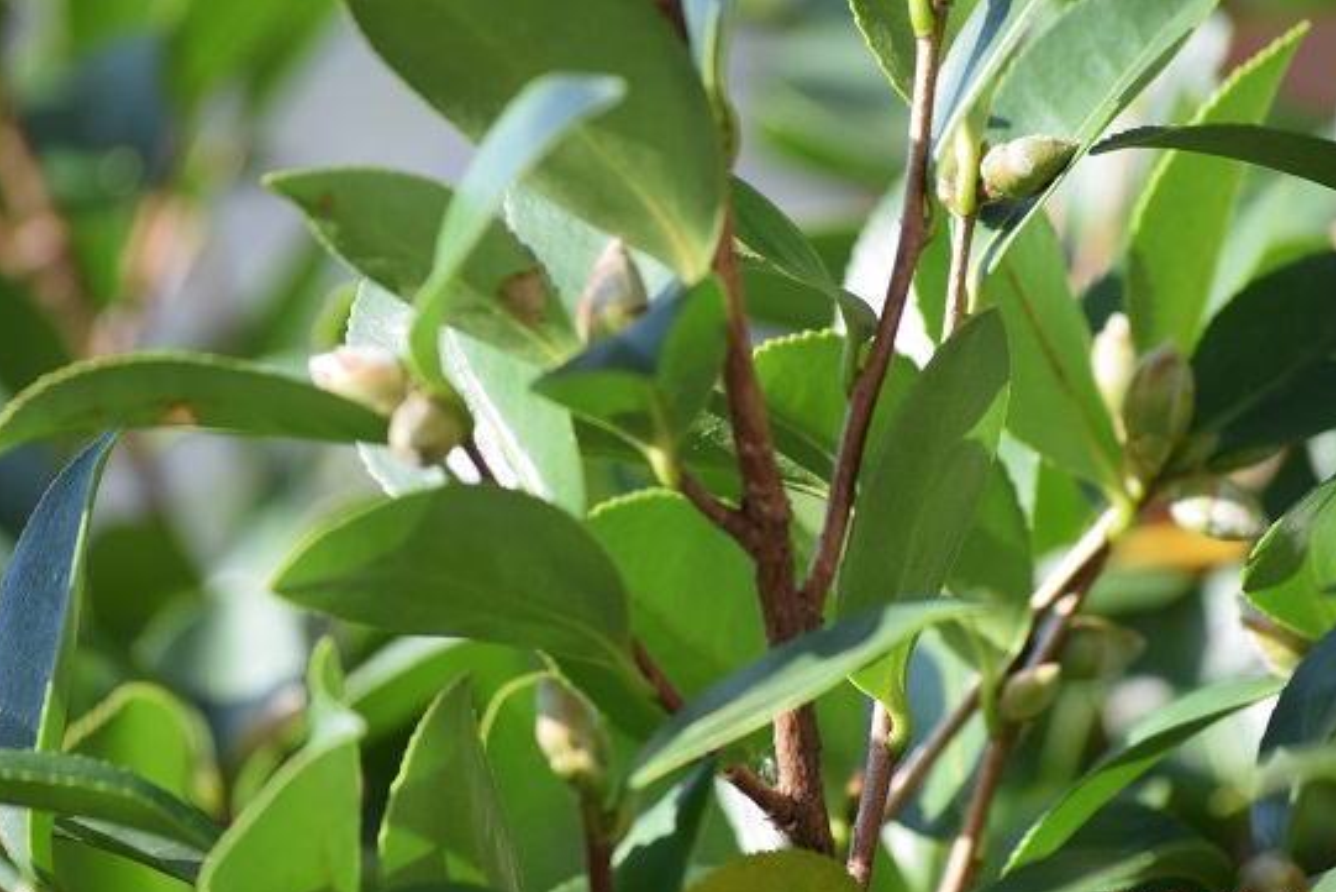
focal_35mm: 225
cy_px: 492
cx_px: 716
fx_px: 8335
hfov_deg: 9.2
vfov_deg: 6.1
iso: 320
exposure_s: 1/250
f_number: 8
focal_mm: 135
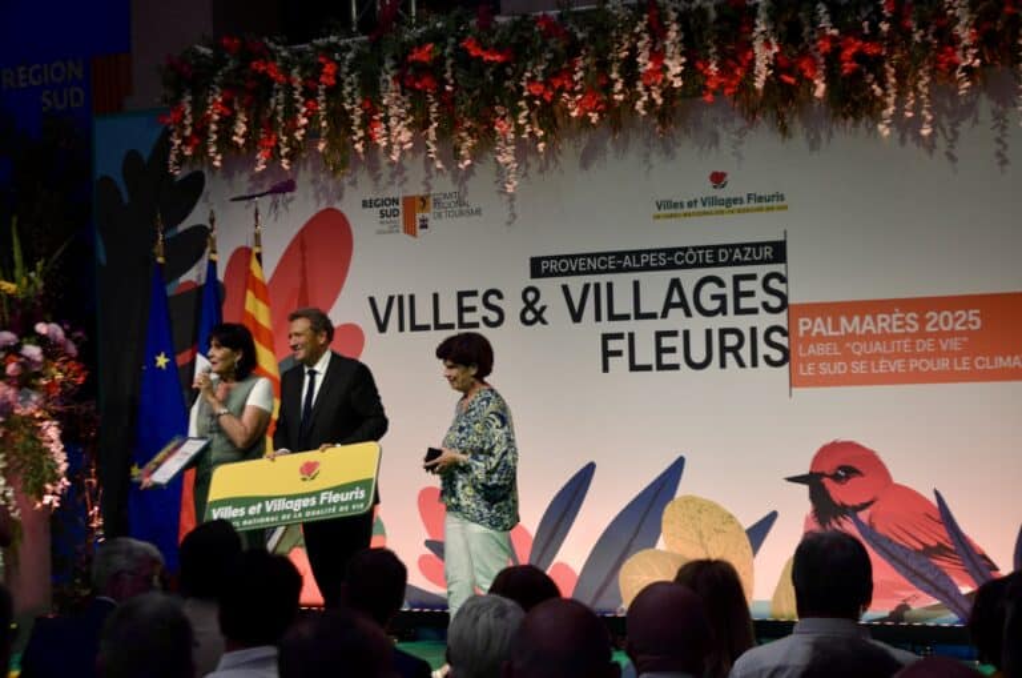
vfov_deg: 17.4
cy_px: 339
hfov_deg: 26.0
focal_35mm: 78
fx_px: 2210
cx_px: 511
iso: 400
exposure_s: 1/80
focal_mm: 52
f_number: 5
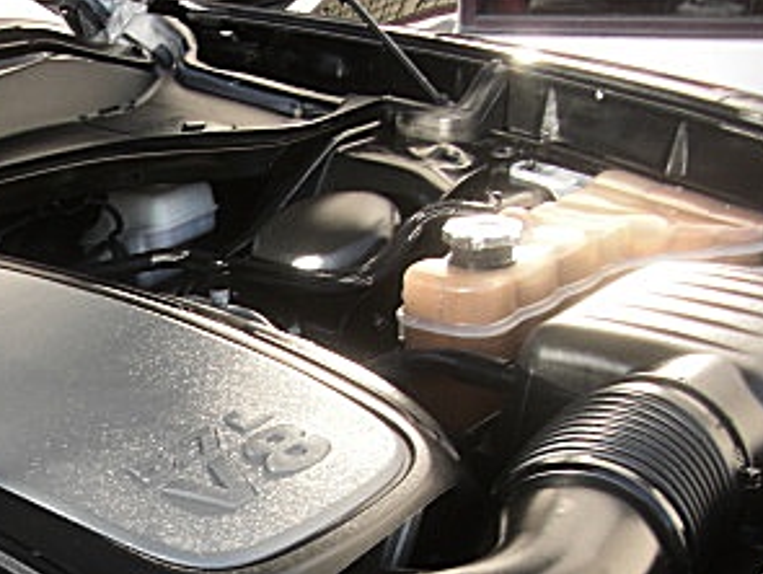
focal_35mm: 78
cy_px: 618
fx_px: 1721
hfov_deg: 23.7
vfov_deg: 18.3
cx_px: -36
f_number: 2.8
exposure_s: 1/80
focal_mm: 6.3
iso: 50
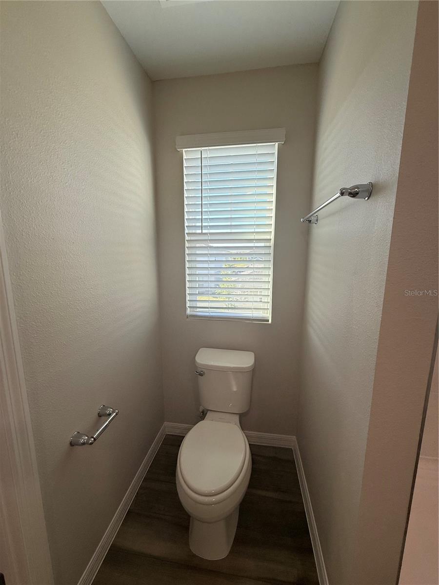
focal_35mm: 14
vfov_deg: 102.1
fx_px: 237
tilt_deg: -6.5
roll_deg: -0.4
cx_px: 220
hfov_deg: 85.7
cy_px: 292
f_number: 2.2
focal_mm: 2.22
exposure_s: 1/182
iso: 50
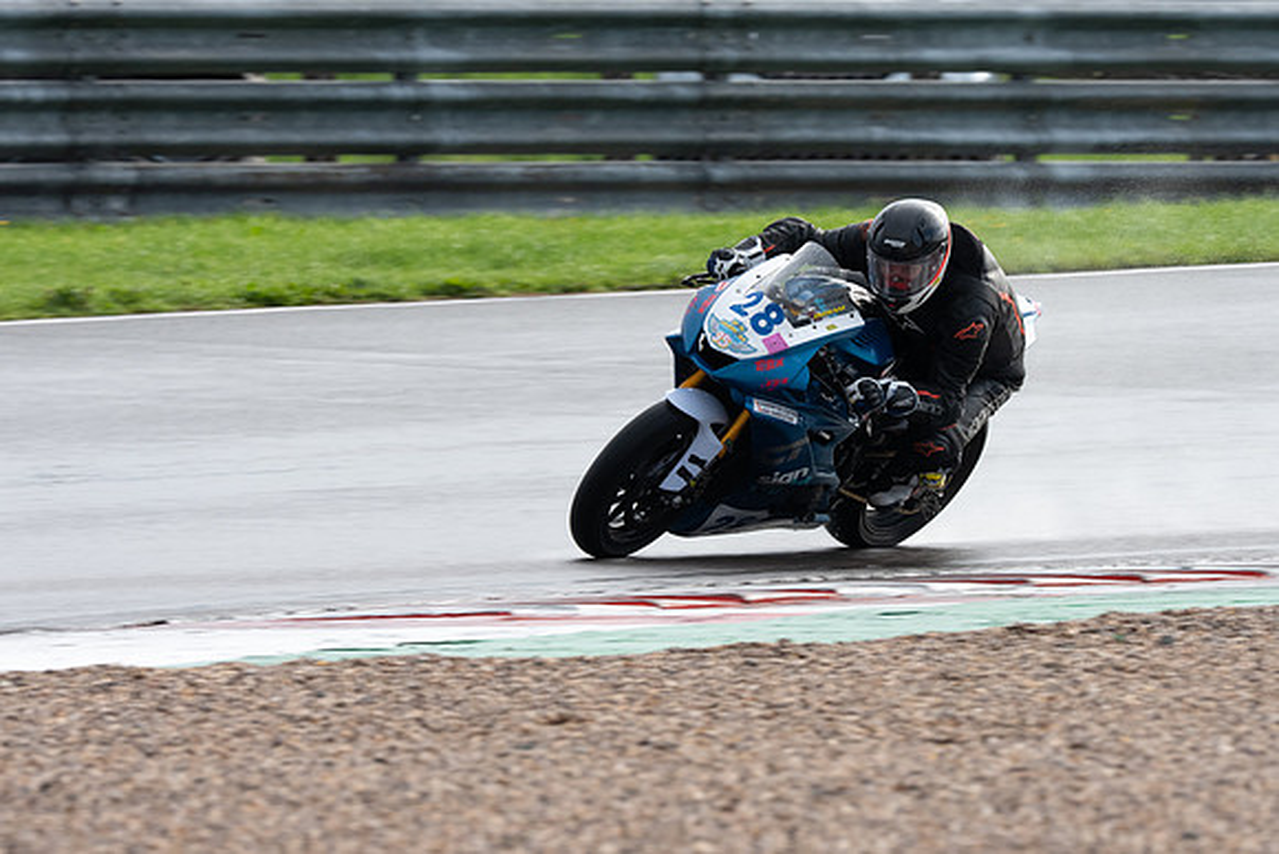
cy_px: 356
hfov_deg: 2.4
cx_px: 801
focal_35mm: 864
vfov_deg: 1.6
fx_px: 30716
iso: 400
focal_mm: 600
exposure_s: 1/400
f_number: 11
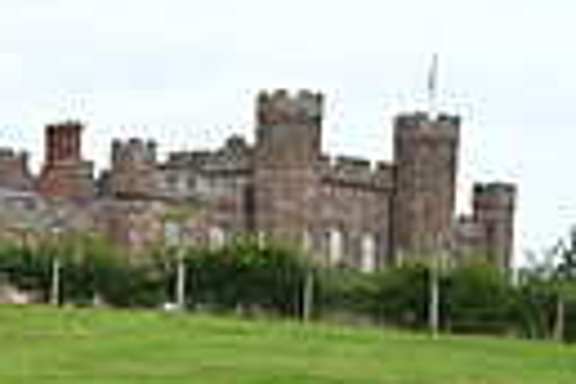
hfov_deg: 8.2
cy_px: 739
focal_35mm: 239
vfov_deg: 5.6
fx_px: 3824
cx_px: -612
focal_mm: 53
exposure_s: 1/1250
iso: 560
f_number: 4.5
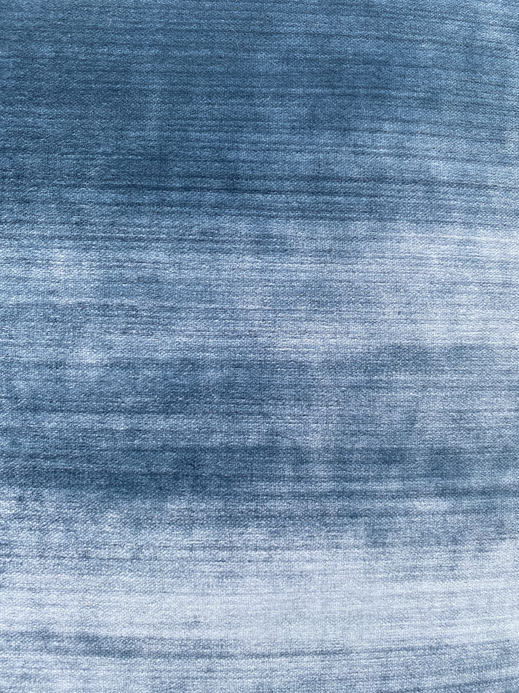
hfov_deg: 53.1
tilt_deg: -23.8
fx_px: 520
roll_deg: -2.6
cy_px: 346
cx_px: 260
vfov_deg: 67.3
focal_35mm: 26
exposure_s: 1/121
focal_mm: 4.25
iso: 40
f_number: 1.8
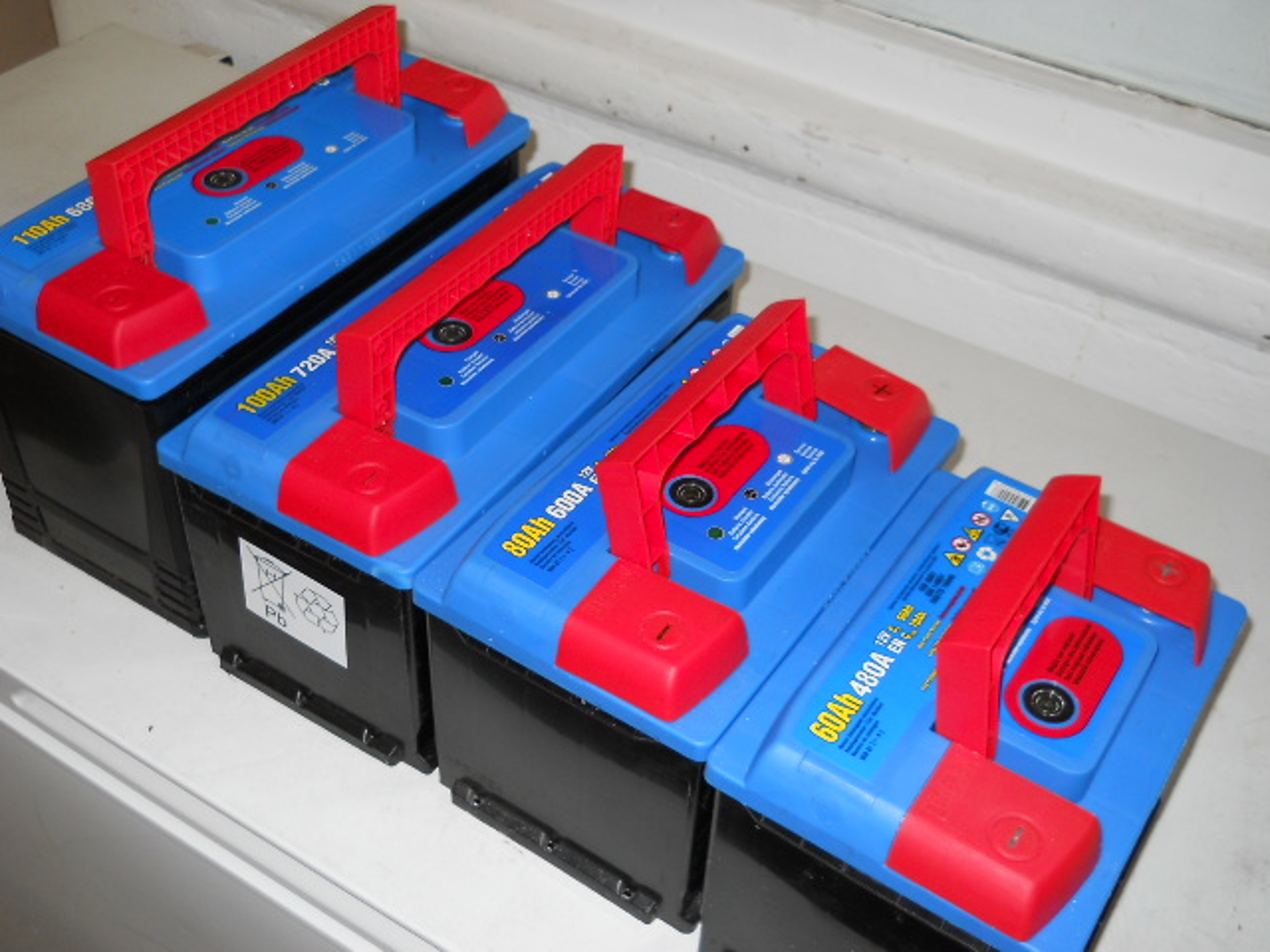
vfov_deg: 35.1
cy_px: 476
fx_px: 1504
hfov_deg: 45.8
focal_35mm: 41
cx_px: 635
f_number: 3.1
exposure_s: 1/30
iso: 100
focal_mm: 6.72
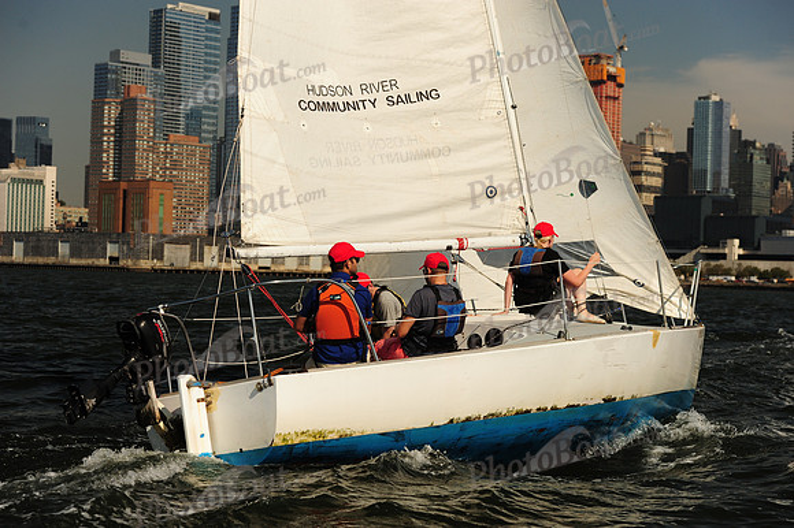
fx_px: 1543
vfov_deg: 19.4
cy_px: 264
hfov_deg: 28.9
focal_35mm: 70
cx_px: 397
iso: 320
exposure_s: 1/1250
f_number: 5.6
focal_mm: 70
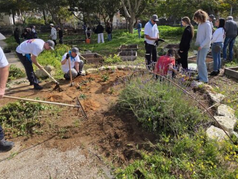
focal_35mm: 22
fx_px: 151
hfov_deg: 76.3
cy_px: 57
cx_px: 123
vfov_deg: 59.4
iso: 40
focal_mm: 2.2
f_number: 1.9
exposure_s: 1/2693
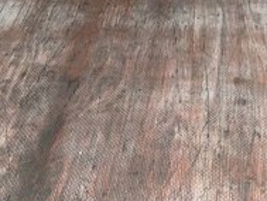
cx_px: 168
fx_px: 587
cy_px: -88
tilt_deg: -22.9
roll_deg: +2.6
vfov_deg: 17.7
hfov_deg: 25.6
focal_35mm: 76
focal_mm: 4.15
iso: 64
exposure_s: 1/33
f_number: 2.2
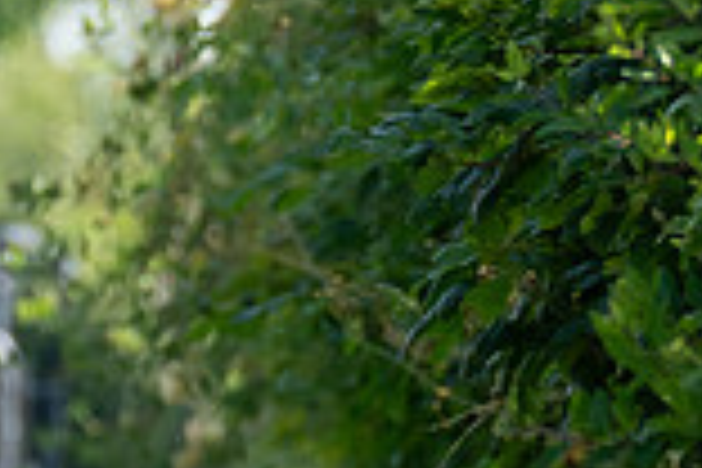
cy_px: 1177
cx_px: -689
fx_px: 35097
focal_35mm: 1800
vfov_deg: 0.8
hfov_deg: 1.1
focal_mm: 200
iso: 500
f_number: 4
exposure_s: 1/1000
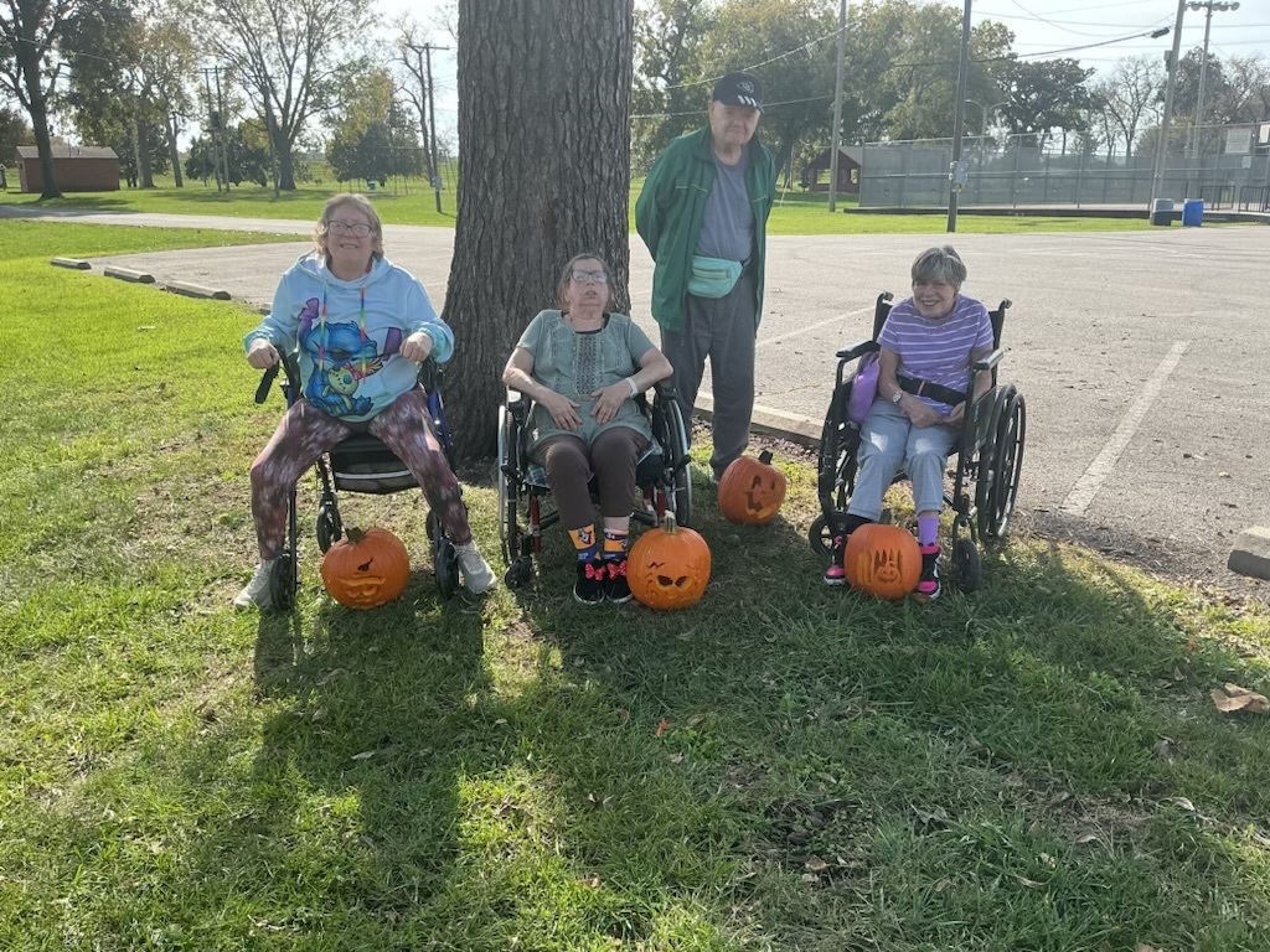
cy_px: 476
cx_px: 635
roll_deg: +0.7
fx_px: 1064
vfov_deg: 48.2
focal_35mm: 29
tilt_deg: -14.6
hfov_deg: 61.7
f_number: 1.8
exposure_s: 1/683
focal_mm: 3
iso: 25
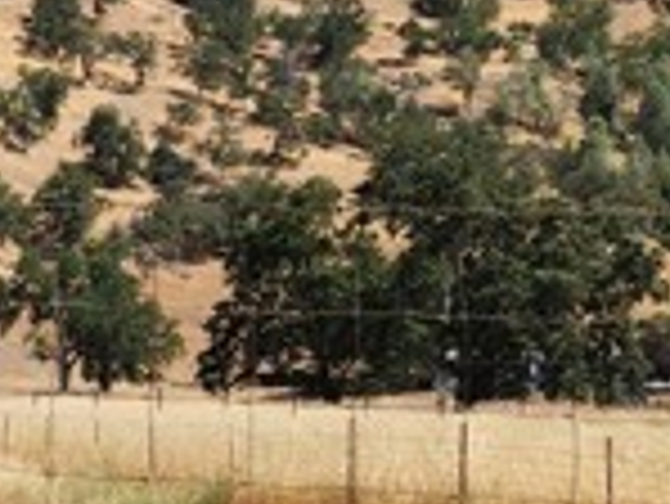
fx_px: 1918
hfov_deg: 15.8
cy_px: 464
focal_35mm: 99
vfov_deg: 14.8
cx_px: -652
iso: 20
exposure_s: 1/1493
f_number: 1.8
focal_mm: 5.4
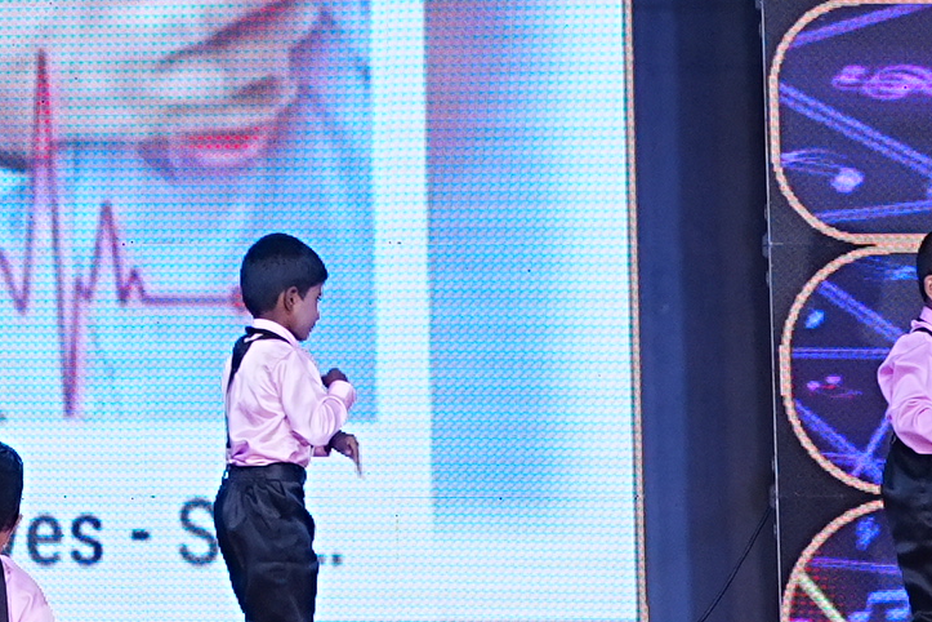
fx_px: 5281
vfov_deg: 6.7
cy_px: -205
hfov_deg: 10.0
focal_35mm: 204
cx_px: -90
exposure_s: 1/160
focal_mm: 32
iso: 400
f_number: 7.1
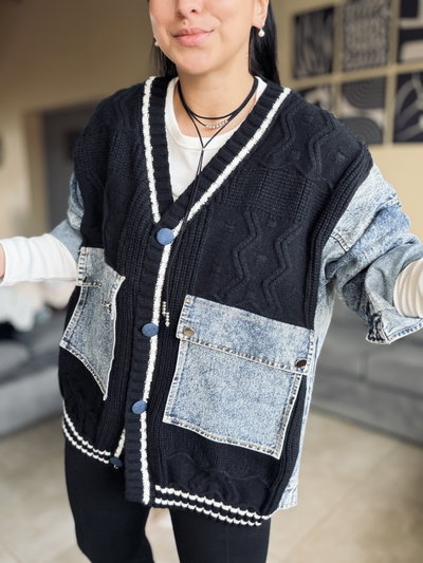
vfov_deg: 60.0
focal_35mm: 30
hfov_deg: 46.8
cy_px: 282
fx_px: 489
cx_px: 212
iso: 160
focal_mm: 2.71
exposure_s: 1/60
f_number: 1.9
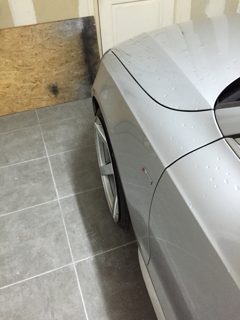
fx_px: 268
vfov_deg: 61.7
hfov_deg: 48.2
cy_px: 160
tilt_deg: -40.6
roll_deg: +4.0
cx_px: 120
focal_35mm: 29
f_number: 2.2
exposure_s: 1/17
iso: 320
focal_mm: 4.15
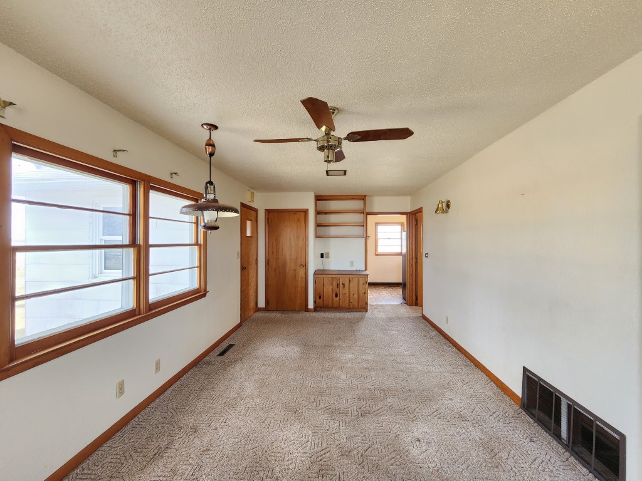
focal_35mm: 13
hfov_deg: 106.2
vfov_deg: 89.9
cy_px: 240
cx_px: 321
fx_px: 241
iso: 200
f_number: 2.2
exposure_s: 1/60
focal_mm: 2.2
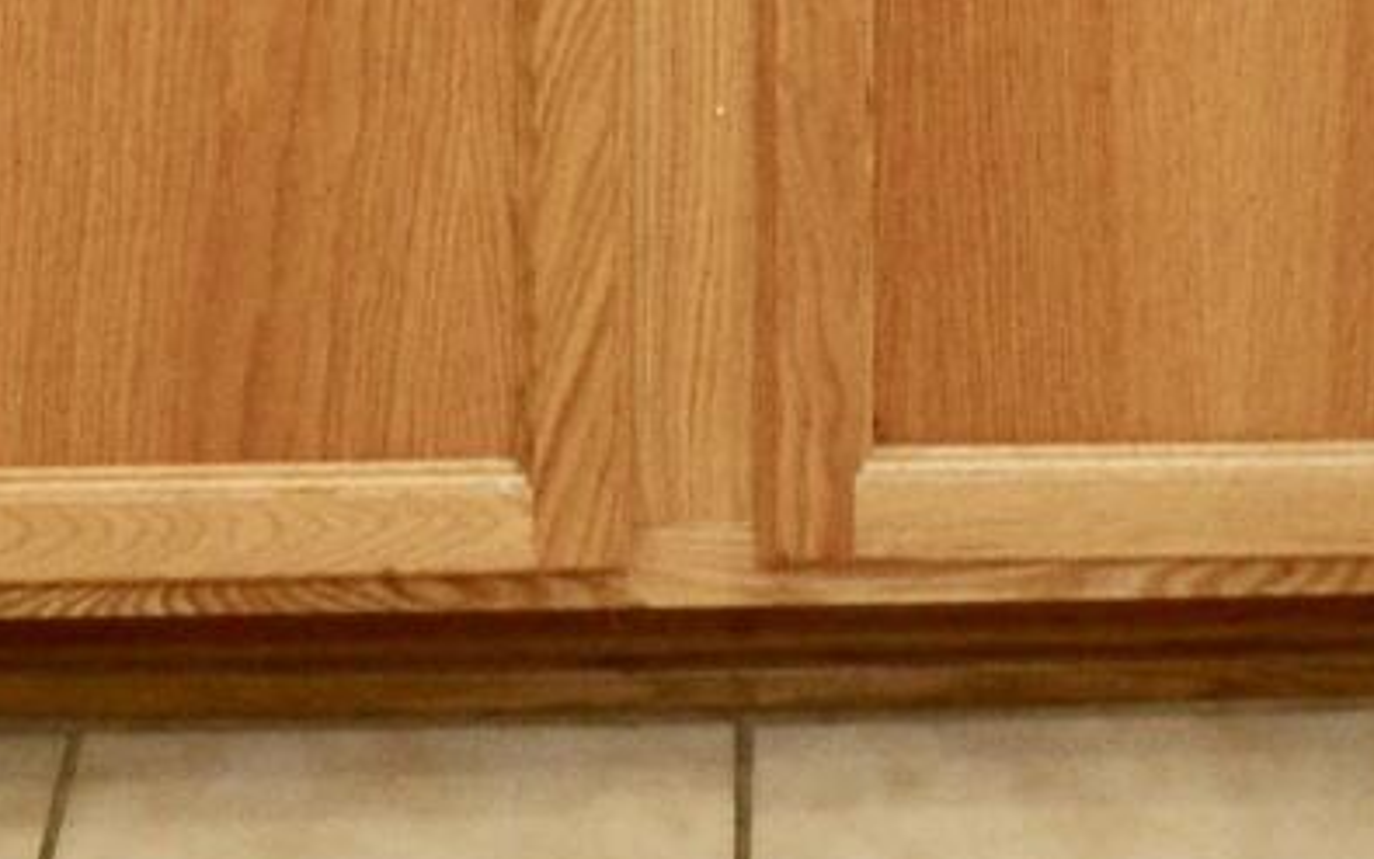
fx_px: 3483
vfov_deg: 9.6
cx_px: 953
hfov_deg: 22.2
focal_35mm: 93
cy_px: -1954
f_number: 7.1
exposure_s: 1/60
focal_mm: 12
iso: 800
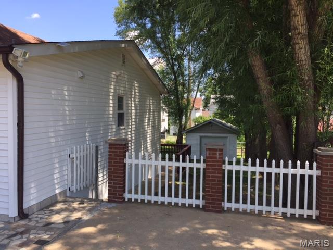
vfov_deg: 48.2
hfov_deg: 61.7
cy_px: 125
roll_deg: -0.3
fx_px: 279
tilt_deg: -1.9
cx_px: 166
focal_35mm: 29
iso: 32
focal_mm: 4.15
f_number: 2.2
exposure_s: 1/732
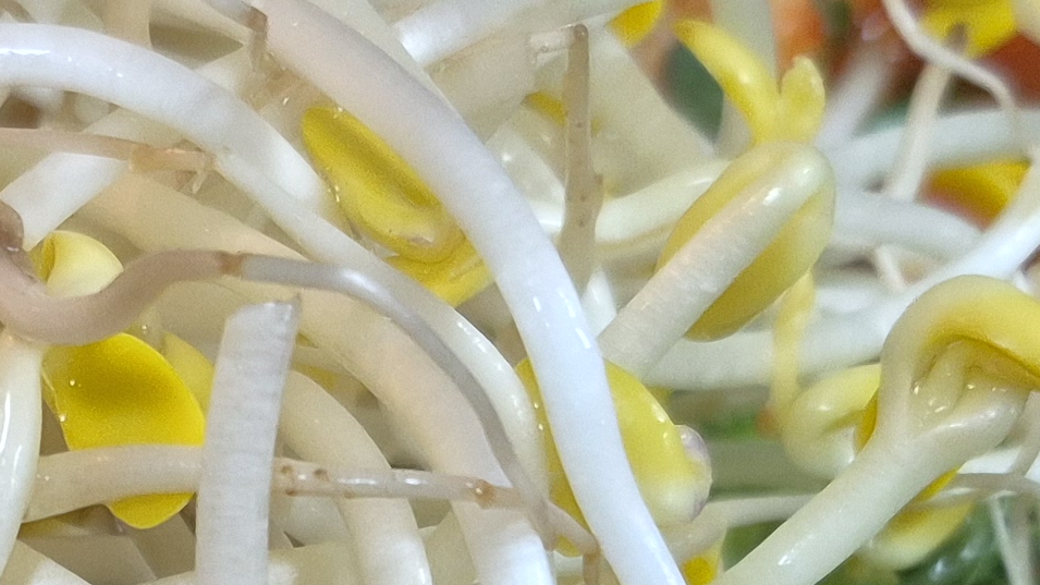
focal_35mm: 105
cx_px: 28
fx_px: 2895
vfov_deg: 10.9
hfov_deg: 19.8
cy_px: 1024
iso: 400
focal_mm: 5.4
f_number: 1.8
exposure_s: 1/120
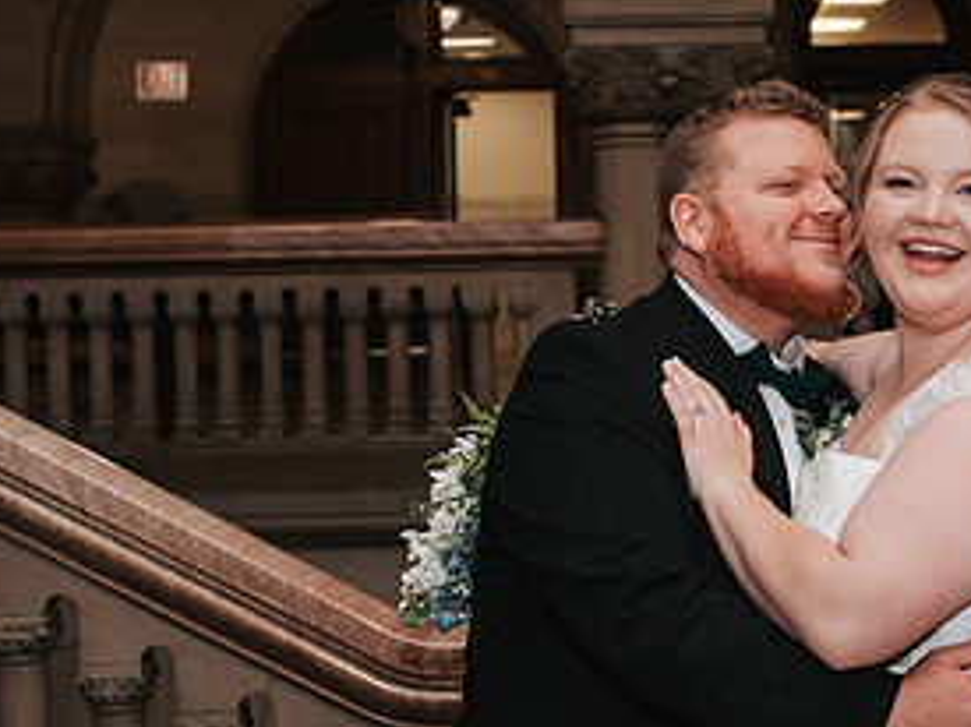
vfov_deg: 19.4
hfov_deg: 25.2
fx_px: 2131
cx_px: 781
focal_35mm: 76
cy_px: 348
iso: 1000
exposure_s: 1/200
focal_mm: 35
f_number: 3.5
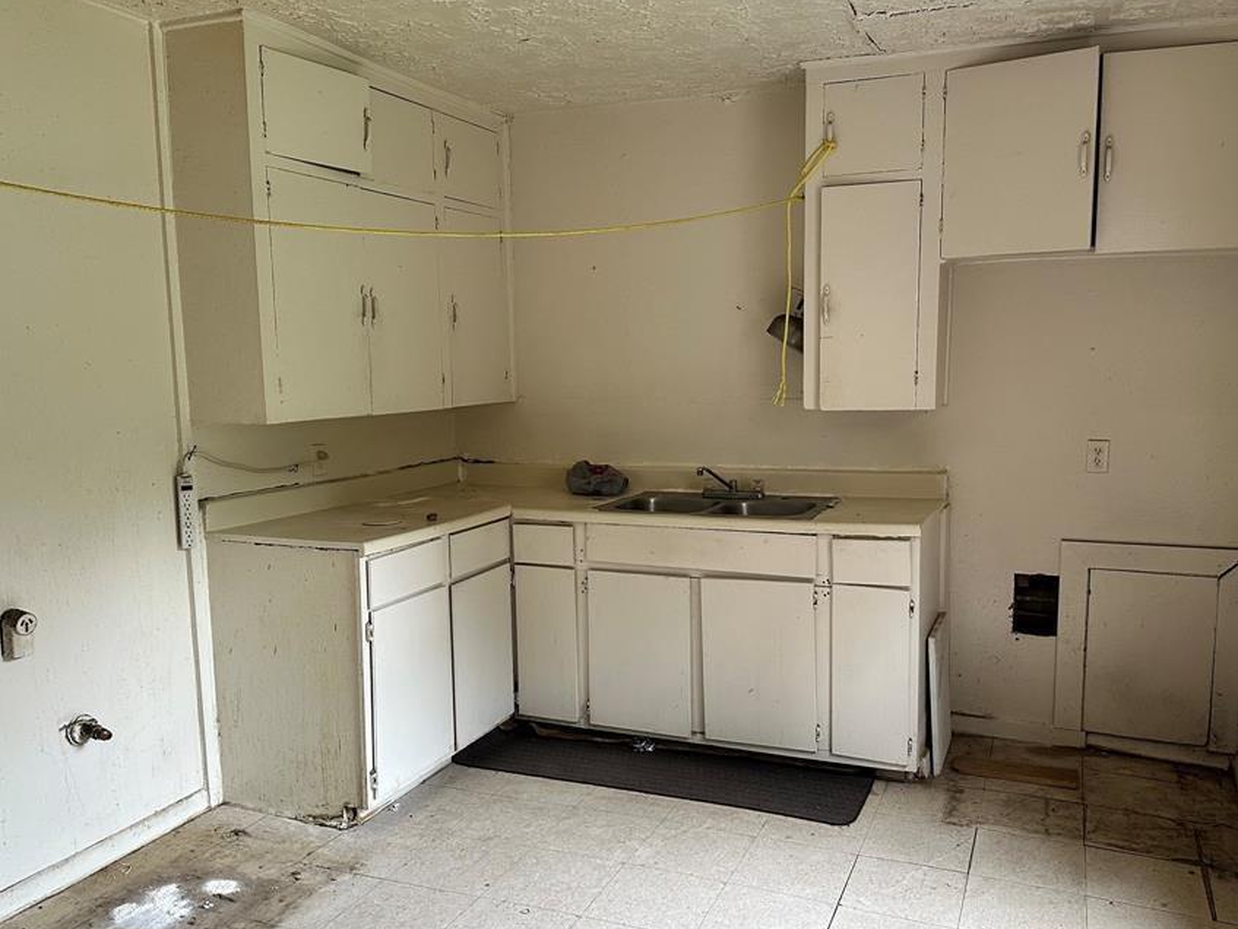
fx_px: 1038
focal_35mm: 29
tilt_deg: -6.1
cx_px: 631
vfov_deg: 48.2
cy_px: 500
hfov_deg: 61.6
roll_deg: +2.2
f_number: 1.78
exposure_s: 1/94
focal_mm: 6.86
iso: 250
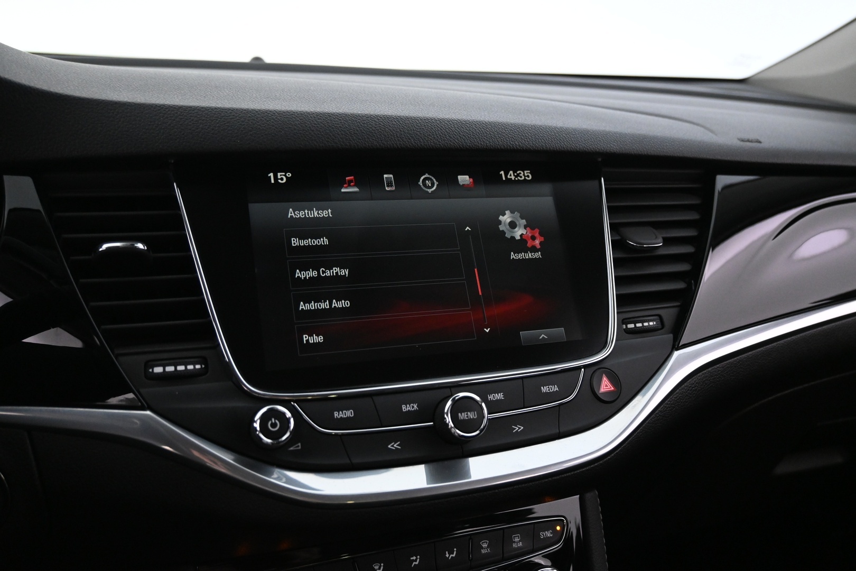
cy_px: 286
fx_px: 749
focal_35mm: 32
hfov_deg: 59.5
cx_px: 428
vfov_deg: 41.7
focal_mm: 21
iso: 2500
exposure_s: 1/30
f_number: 4
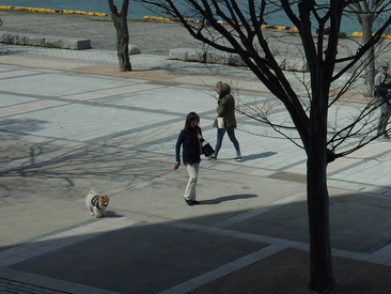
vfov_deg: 16.6
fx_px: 995
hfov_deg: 19.7
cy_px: 37
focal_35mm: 88
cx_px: 565
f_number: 5.6
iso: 100
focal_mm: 18.3
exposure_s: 1/640
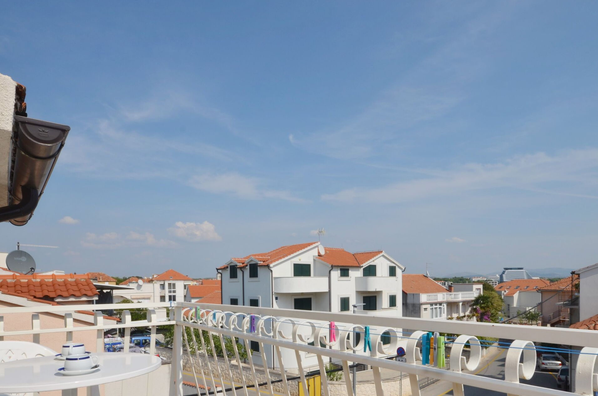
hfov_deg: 78.5
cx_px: 323
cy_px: 288
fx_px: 365
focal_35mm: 22
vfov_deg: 54.8
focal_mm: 10
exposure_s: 1/200
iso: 100
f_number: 14
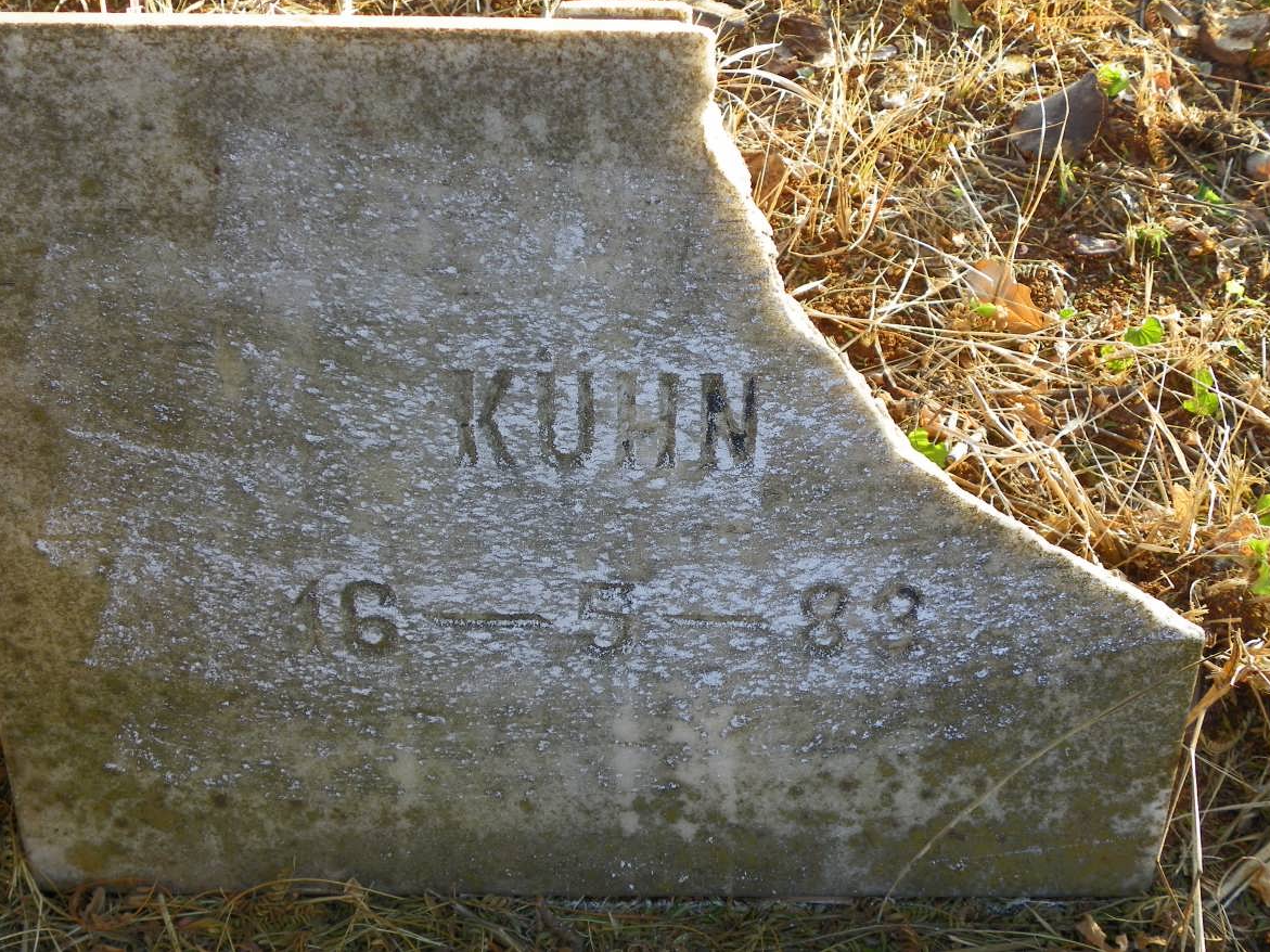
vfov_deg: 35.1
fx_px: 1504
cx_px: 631
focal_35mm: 41
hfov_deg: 45.8
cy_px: 465
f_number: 3.2
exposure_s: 1/30
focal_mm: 7.1
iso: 64
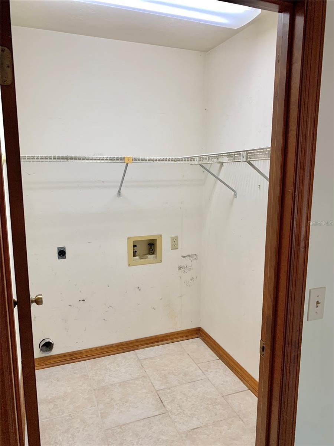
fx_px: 334
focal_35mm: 26
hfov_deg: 53.1
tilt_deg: -11.2
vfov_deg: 67.3
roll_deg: +0.4
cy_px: 223
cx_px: 167
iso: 80
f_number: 1.8
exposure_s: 1/120
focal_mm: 4.25
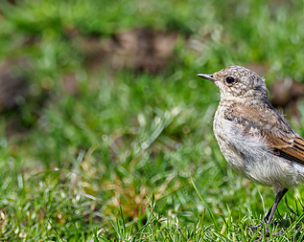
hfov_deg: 1.2
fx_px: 14319
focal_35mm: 1593
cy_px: 79
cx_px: 206
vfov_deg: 1.0
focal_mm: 300
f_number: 4.5
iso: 250
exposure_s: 1/1250
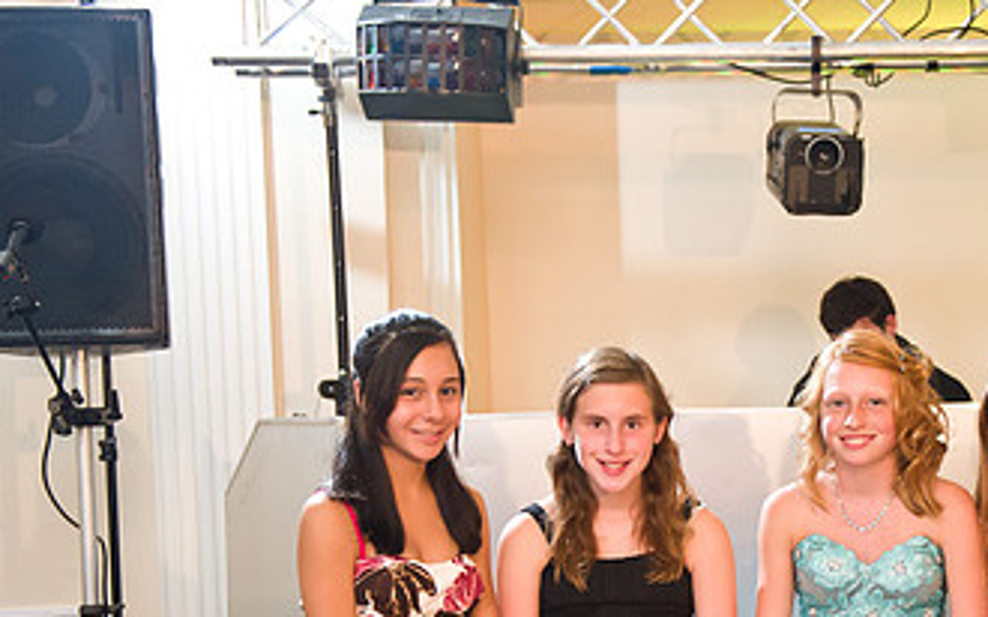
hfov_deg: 29.7
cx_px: 745
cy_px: 503
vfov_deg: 18.9
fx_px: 1830
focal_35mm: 68
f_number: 3.2
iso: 1600
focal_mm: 38
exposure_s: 1/125
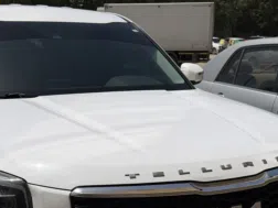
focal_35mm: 61
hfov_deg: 31.6
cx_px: 106
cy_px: 158
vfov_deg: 23.8
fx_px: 490
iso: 80
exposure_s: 1/22727
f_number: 1.78
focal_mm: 6.76
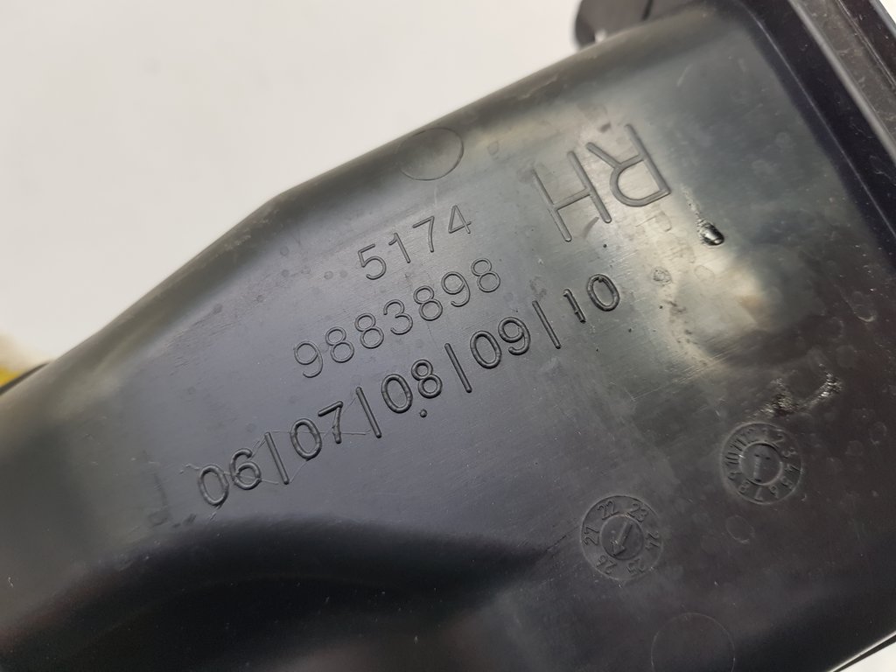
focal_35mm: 26
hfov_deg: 67.3
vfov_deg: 53.1
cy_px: 336
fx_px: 673
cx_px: 448
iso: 100
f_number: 1.7
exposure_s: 1/100
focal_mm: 4.2
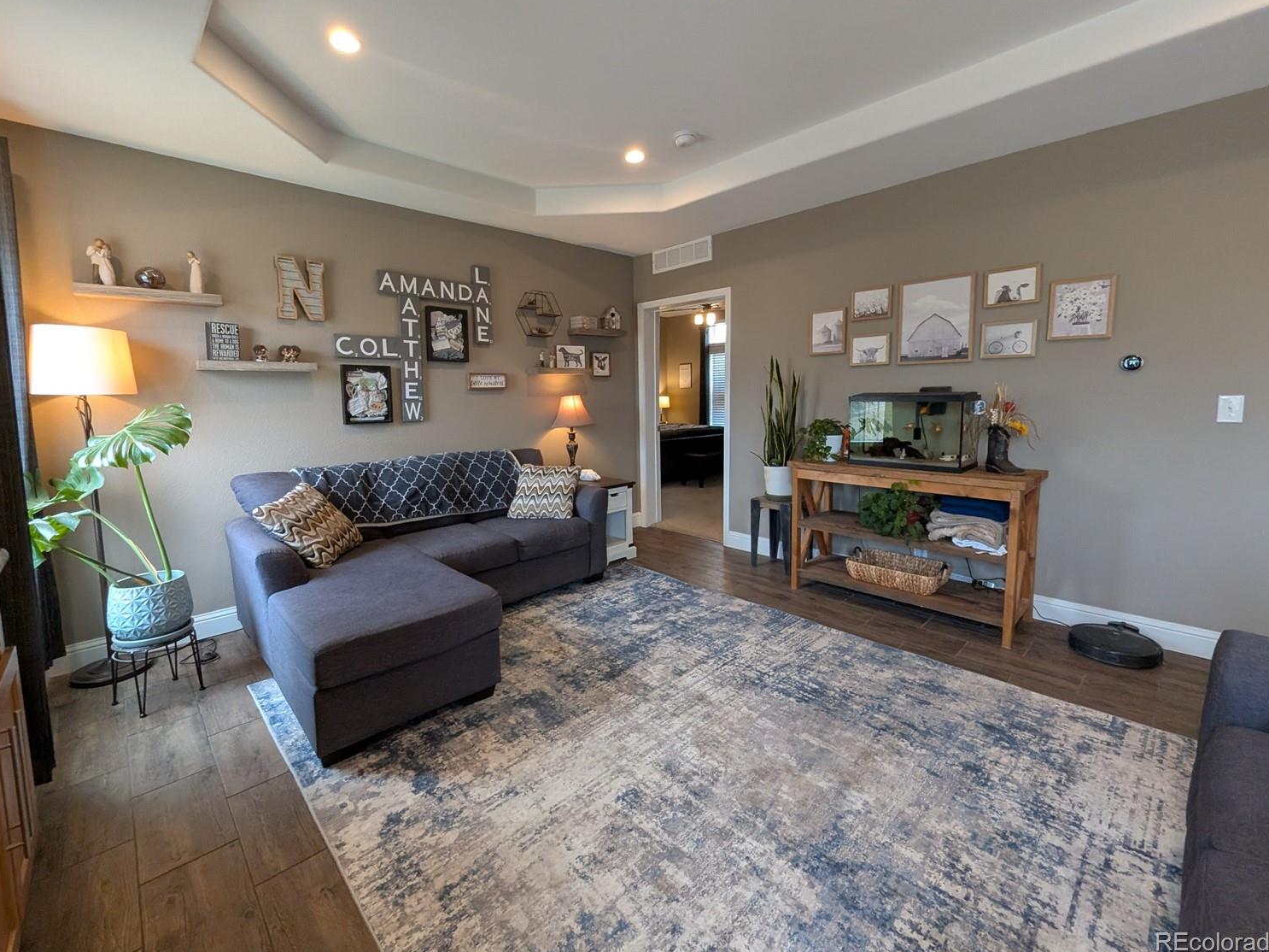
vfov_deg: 85.6
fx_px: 513
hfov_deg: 102.0
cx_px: 611
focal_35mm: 14
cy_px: 447
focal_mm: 1.54
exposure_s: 1/120
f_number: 2.2
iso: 362
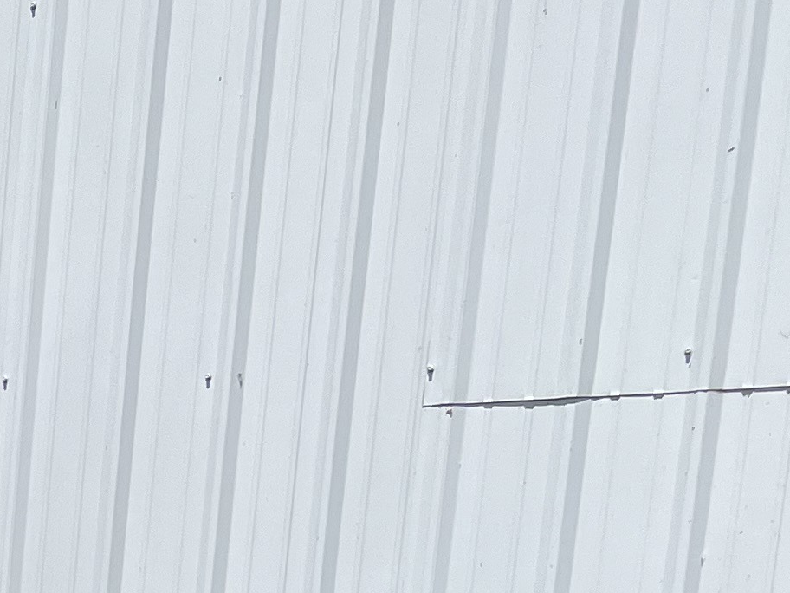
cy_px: 1211
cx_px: -742
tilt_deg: -11.1
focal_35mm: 115
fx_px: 2625
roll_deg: -1.7
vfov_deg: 11.5
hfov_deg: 14.5
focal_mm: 5.7
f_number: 1.5
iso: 50
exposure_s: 1/5319
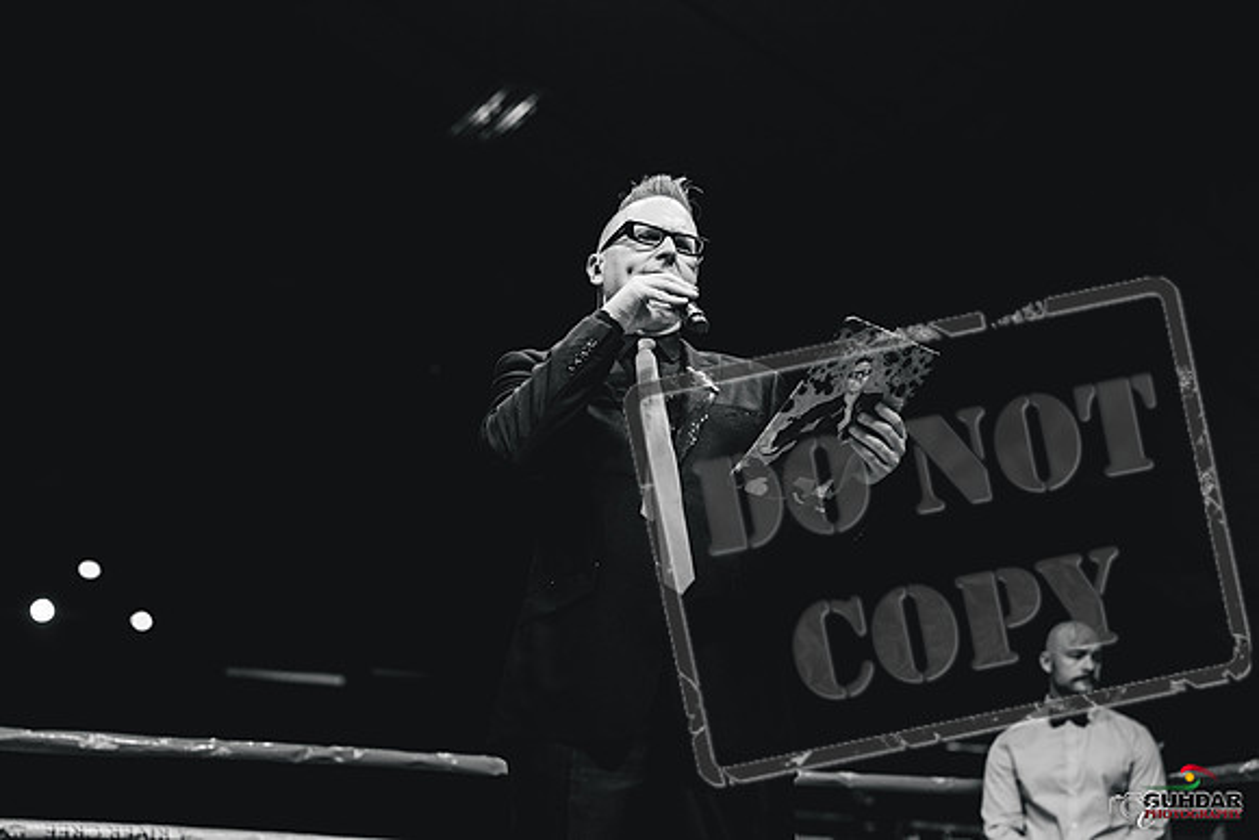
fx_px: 2449
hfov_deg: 28.8
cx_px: 630
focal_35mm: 70
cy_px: 420
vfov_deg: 19.5
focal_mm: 70
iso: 4000
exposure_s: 1/500
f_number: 2.8
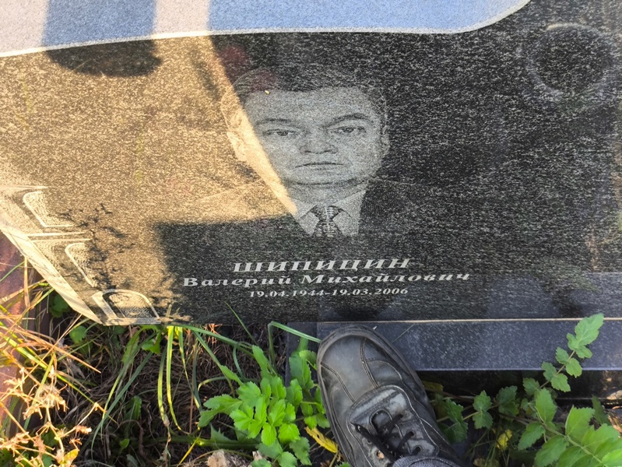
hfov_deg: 38.2
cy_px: 234
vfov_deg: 29.1
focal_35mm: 50
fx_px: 899
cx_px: 311
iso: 50
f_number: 1.7
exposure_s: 1/100
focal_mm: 4.71
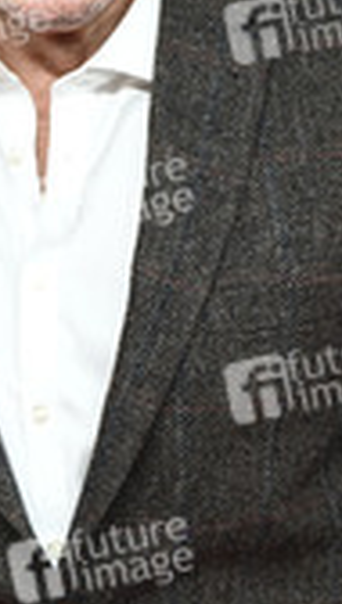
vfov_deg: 11.6
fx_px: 2971
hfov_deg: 6.6
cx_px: 5
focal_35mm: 185
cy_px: 111
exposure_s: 1/160
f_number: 6
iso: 1000
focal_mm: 66
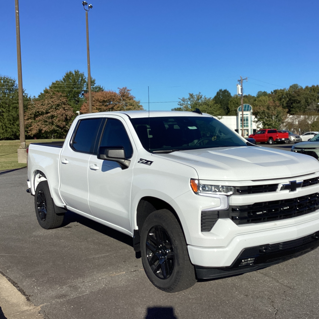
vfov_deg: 40.9
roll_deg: +0.7
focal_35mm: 41
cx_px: 189
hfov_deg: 40.8
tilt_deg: -2.7
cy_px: 155
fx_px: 427
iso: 25
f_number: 2.4
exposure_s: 1/2398
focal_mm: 3.3
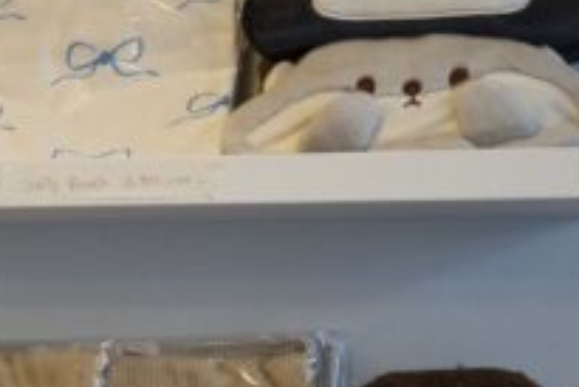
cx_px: -333
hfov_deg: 11.8
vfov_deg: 7.8
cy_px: 919
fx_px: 2656
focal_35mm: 165
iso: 2500
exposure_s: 1/160
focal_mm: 33
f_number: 4.5
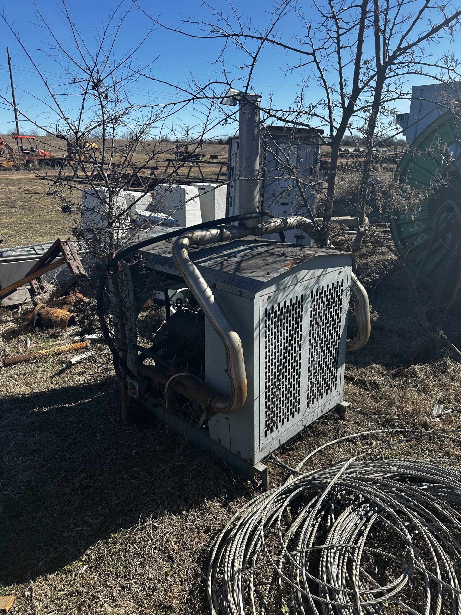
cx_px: 230
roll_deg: -0.3
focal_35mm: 24
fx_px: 426
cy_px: 308
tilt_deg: -17.9
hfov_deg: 56.8
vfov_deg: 71.6
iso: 80
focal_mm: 6.86
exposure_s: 1/2882
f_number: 1.78
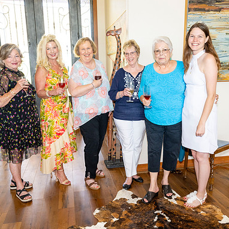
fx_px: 232
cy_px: 115
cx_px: 116
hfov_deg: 52.5
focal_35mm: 31
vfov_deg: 52.5
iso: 800
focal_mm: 24
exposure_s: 1/80
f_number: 5.6
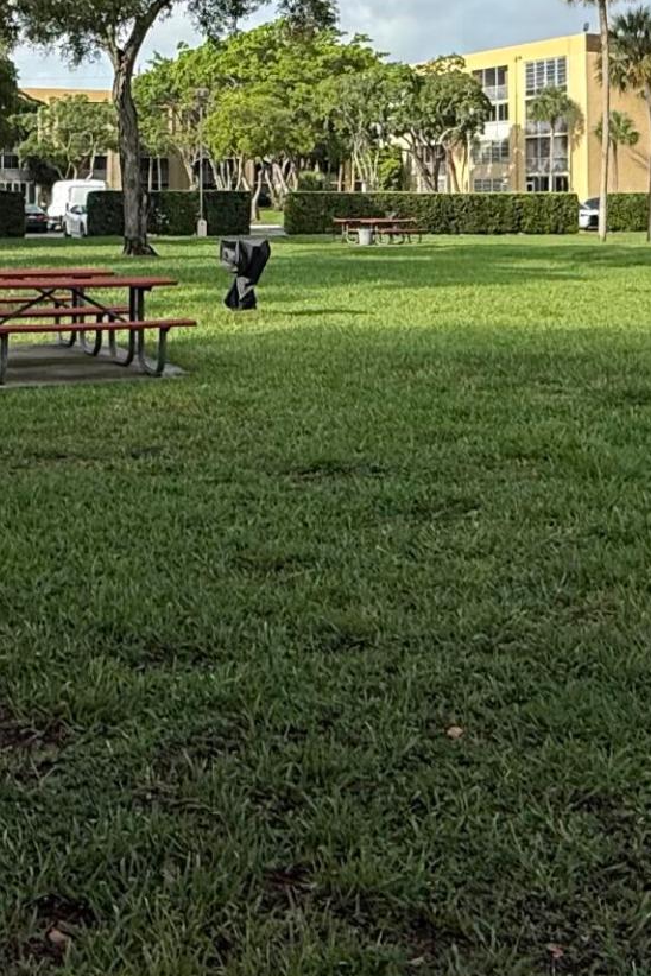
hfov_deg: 26.5
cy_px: 102
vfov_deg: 36.5
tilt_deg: +3.3
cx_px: 322
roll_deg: -0.4
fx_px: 1383
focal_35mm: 51
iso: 50
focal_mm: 2.22
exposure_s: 1/1339
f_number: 2.2
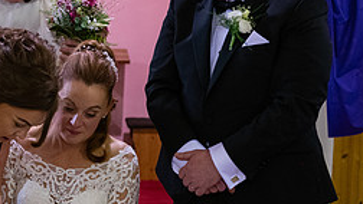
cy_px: 91
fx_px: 1021
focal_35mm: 106
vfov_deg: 11.4
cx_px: 42
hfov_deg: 19.8
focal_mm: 44
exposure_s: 1/160
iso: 1250
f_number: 3.5
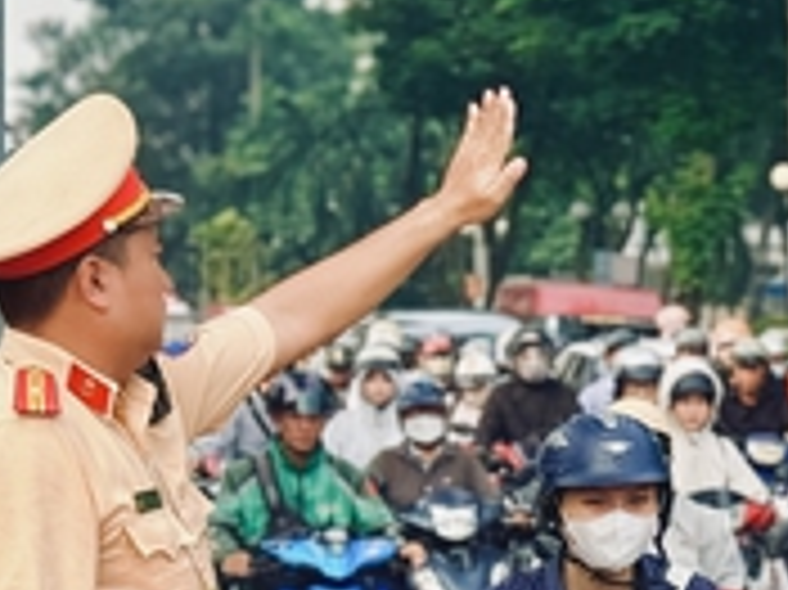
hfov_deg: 10.9
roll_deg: -1.3
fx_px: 4004
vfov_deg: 8.4
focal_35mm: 176
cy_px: 613
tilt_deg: -4.1
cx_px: 1081
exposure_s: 1/2667
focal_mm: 6.76
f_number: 1.78
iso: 64
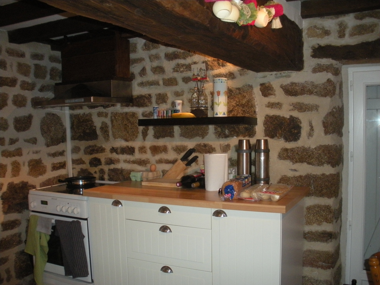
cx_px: 190
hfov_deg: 52.6
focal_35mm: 35
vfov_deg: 40.7
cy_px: 142
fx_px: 384
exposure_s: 1/60
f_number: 3.5
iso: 400
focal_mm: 6.3
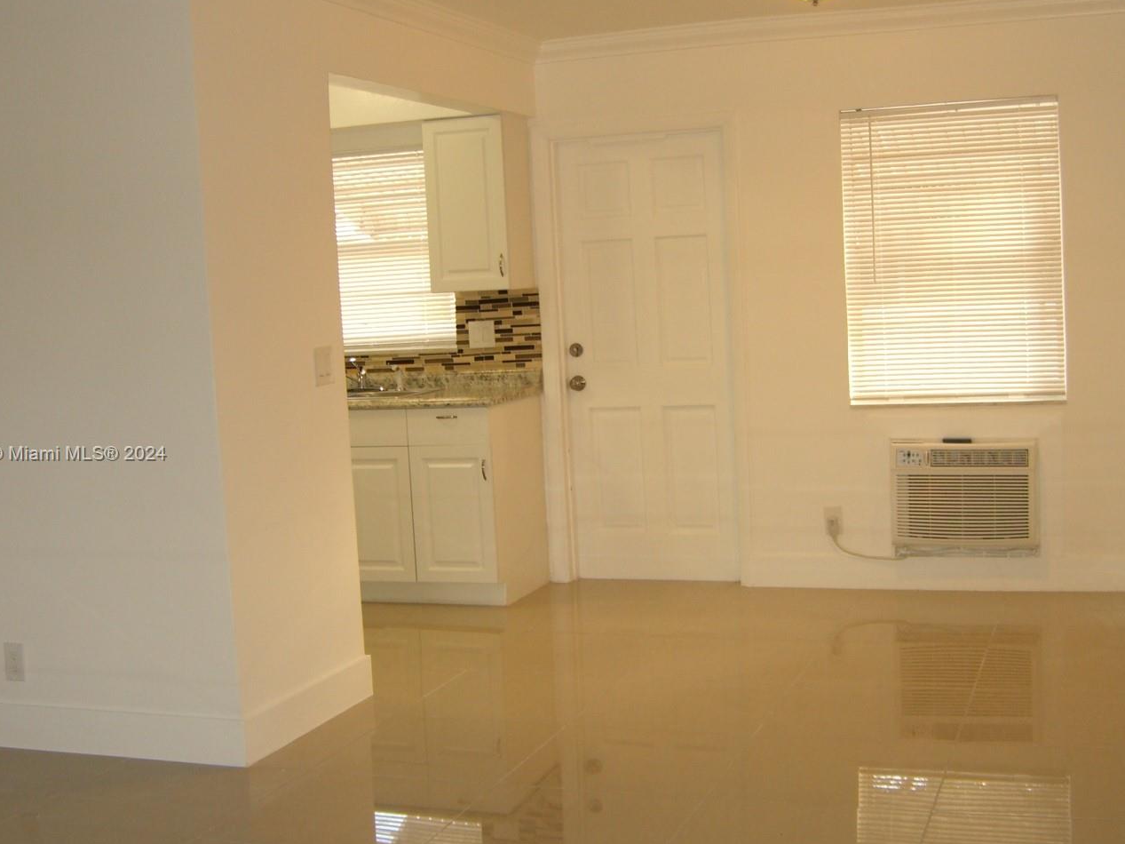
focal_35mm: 48
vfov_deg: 30.2
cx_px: 592
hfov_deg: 39.6
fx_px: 1560
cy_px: 455
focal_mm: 7.9
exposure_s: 1/60
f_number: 2.8
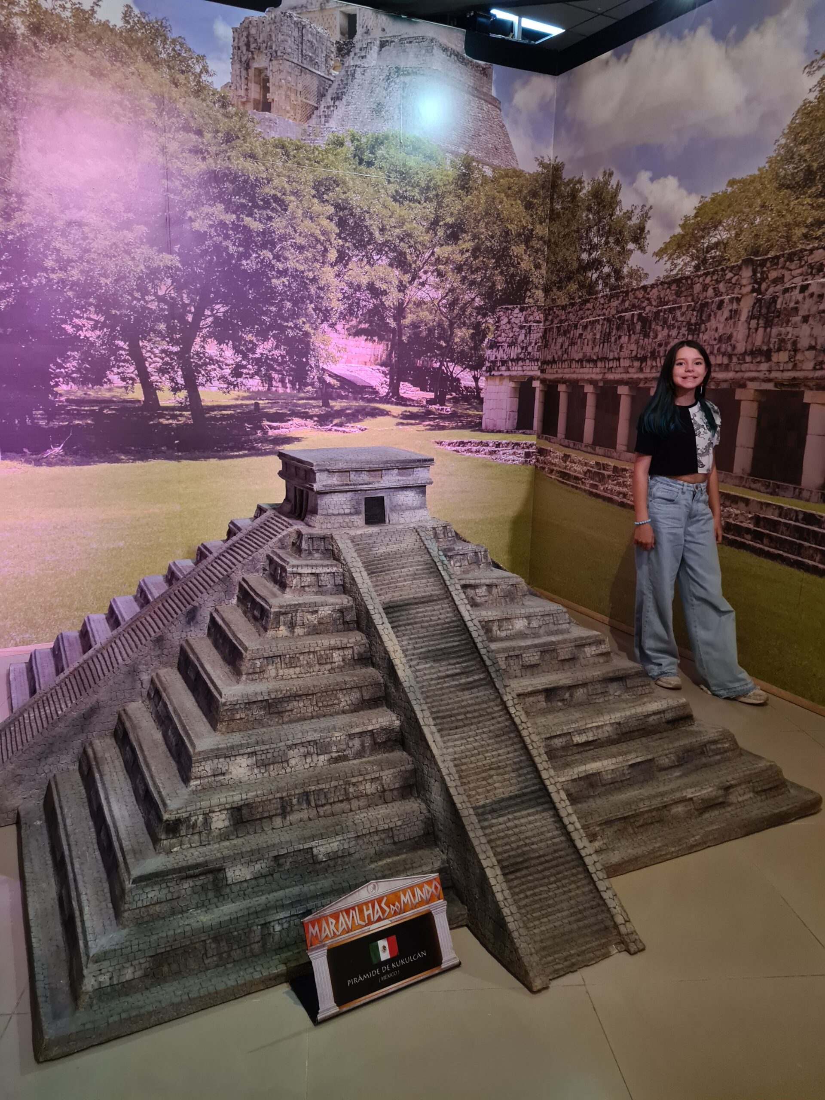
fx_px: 826
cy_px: 550
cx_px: 412
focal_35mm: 26
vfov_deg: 67.3
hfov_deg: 53.1
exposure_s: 1/24
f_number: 1.8
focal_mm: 5.4
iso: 640
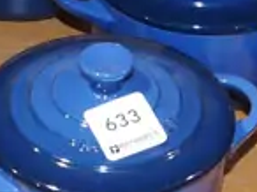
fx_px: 1668
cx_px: 9
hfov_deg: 8.8
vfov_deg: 6.5
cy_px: -51
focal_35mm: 225
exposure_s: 1/60
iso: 1600
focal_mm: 16
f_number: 5.6
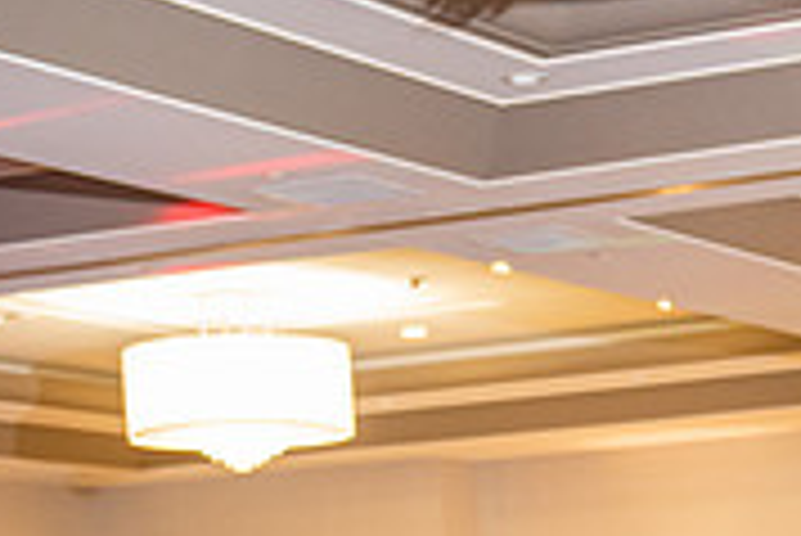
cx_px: 918
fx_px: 3184
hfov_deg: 14.0
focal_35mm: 143
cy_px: 777
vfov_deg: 9.4
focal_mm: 44
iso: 1600
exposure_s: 1/50
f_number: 2.8
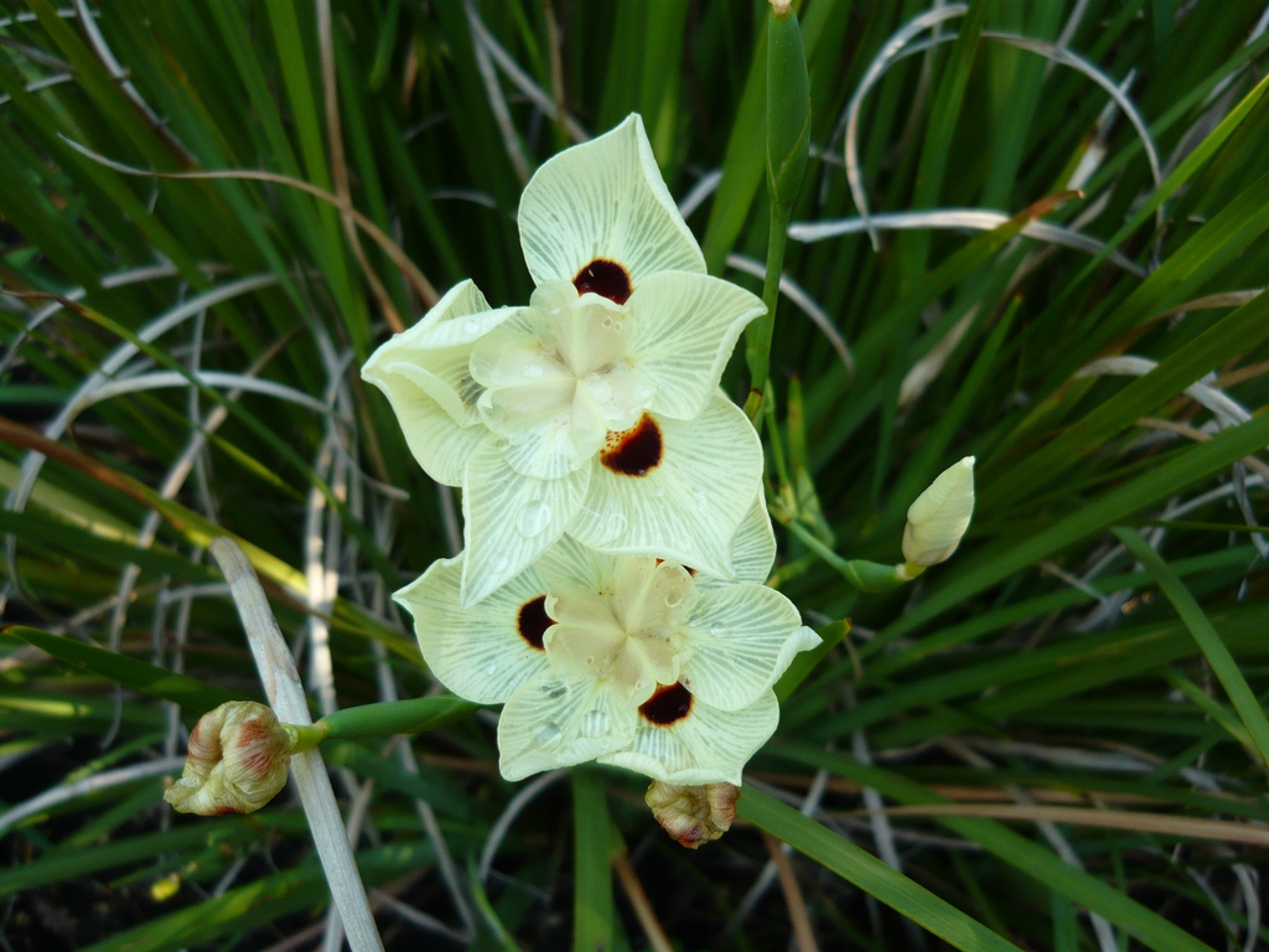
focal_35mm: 33
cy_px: 476
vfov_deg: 42.9
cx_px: 634
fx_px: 1210
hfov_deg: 55.4
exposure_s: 1/125
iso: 100
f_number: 2.8
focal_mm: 5.5
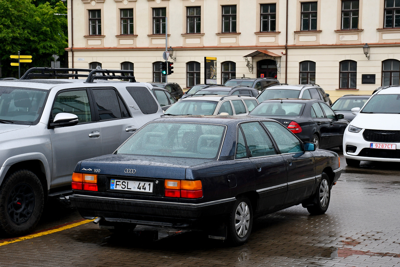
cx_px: 200
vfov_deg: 22.6
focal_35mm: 60
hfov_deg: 33.4
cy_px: 134
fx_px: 667
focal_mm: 40
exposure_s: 1/80
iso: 200
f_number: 6.3
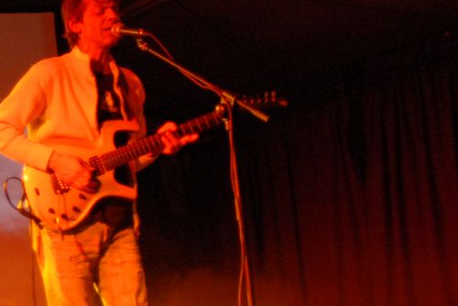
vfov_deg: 11.8
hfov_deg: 16.9
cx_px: -90
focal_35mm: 116
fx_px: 1477
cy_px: 234
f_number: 3.5
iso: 800
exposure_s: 1/20
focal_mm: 24
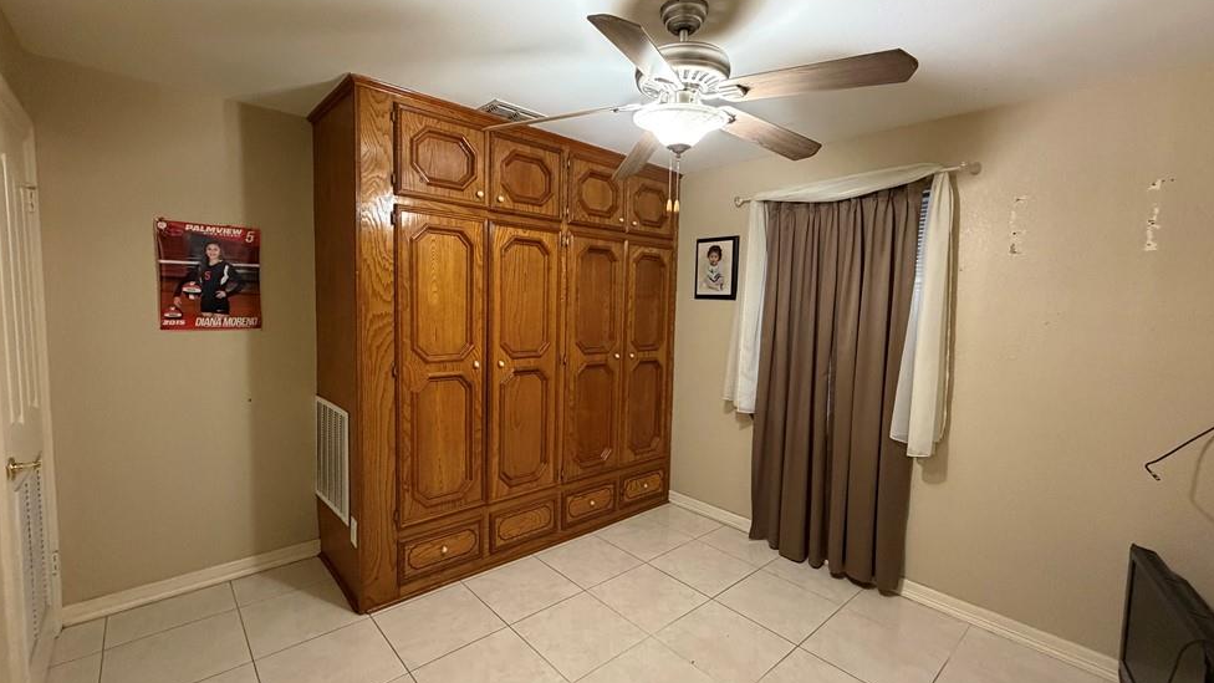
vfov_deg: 67.1
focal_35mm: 16
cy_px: 341
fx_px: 515
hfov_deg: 99.4
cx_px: 600
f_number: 2.2
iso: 640
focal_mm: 2.22
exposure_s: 1/60
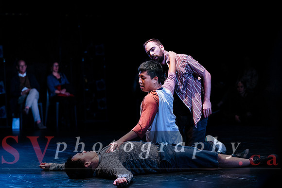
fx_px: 679
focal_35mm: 87
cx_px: 147
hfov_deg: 23.5
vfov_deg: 15.8
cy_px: 92
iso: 1600
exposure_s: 1/200
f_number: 2.8
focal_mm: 79
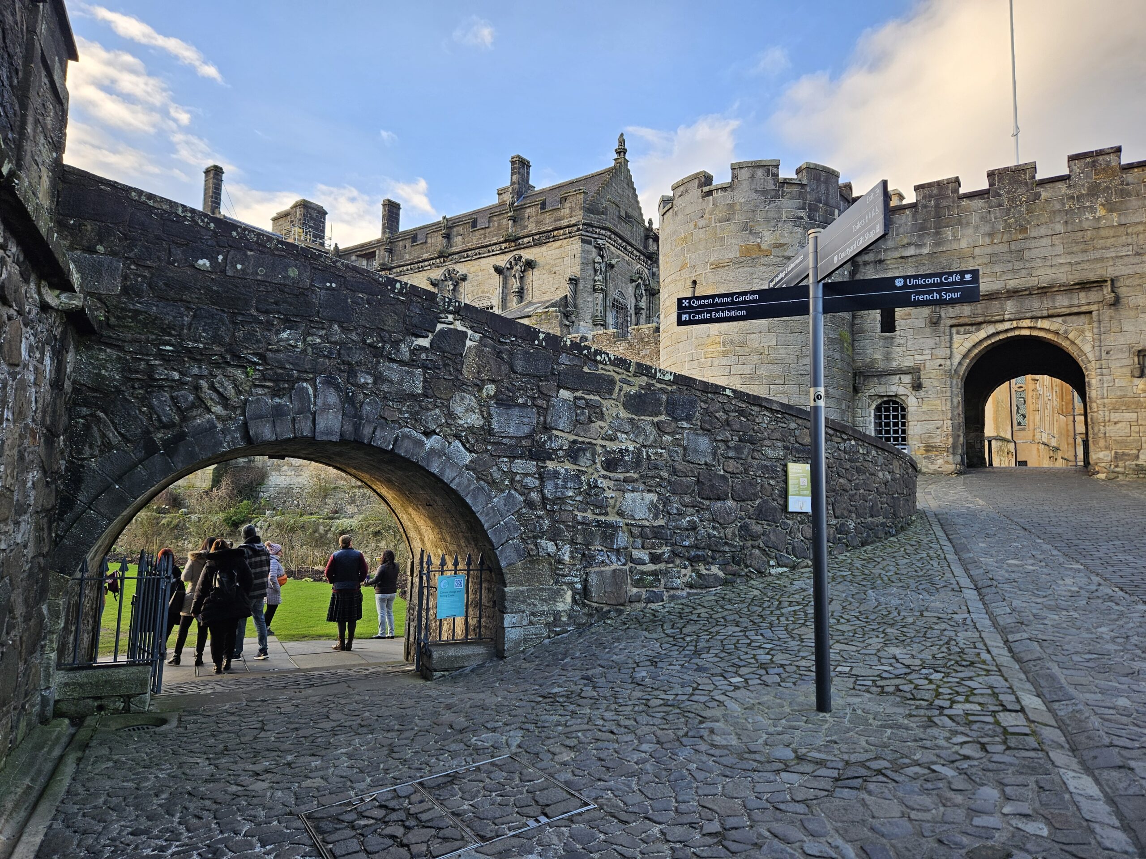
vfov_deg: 58.9
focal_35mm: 23
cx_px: 573
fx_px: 761
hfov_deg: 73.9
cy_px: 430
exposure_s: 1/140
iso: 25
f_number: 1.8
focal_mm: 5.4
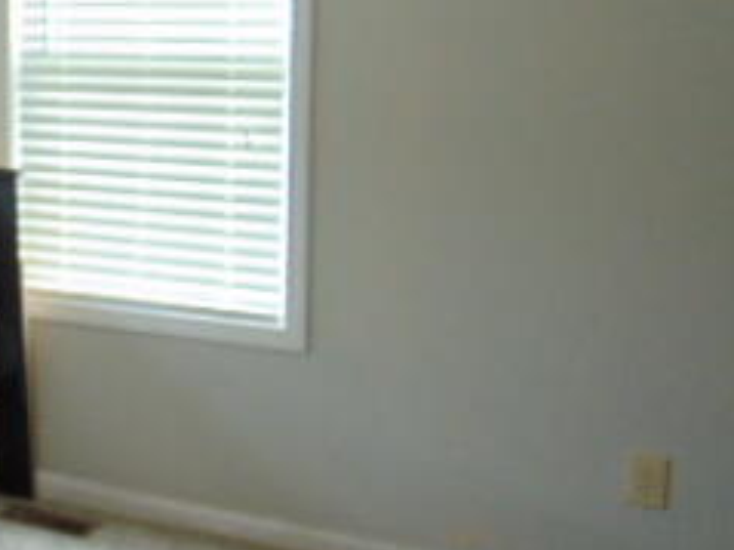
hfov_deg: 24.8
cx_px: -243
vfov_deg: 21.8
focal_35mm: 67
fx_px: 1420
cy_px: 191
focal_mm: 4.5
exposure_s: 1/30
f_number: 3
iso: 160
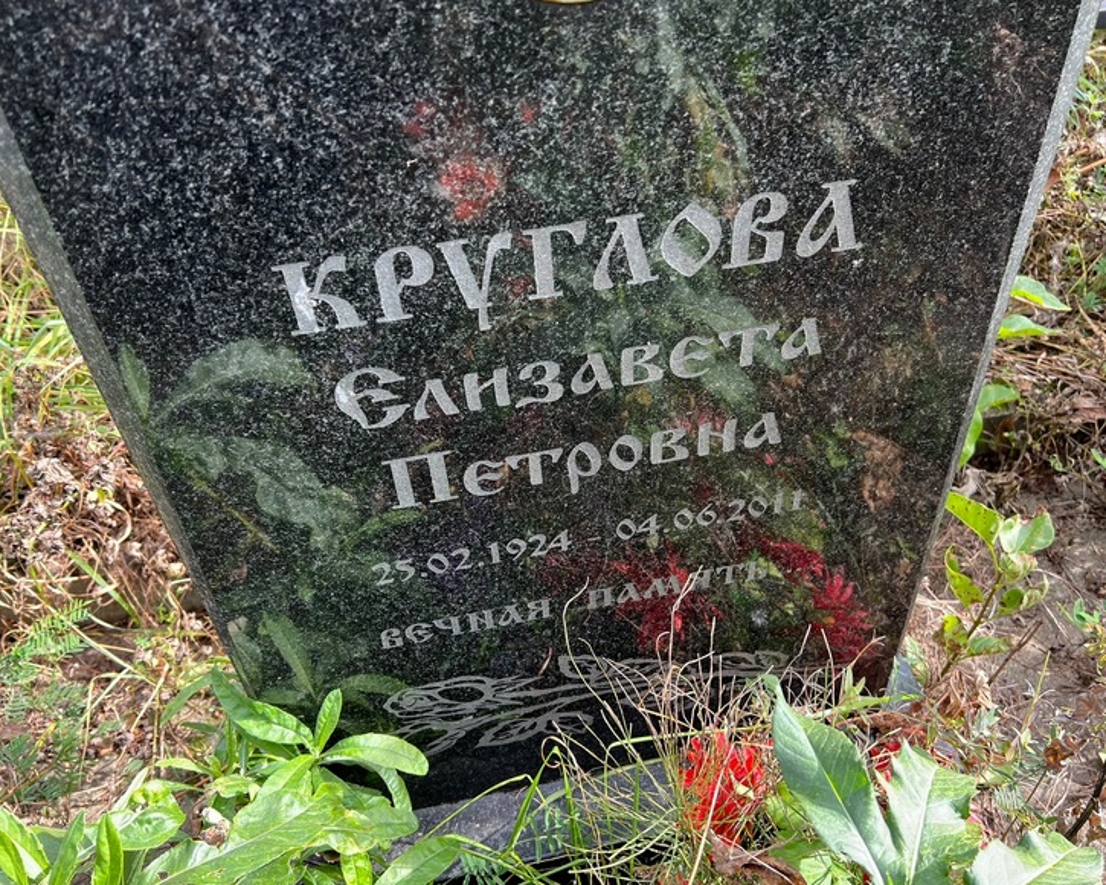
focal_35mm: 28
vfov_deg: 51.5
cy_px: 430
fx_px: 917
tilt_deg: -45.2
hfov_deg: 62.2
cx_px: 554
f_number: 1.5
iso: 50
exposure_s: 1/277
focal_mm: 5.7
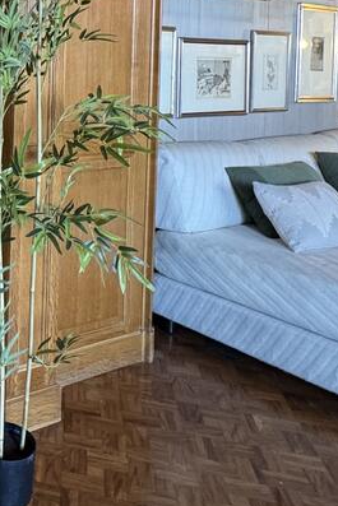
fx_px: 619
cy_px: 56
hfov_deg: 26.3
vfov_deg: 41.2
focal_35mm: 44
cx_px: -93
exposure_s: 1/50
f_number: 2.2
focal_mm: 2.22
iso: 500
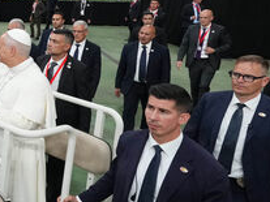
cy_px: 54
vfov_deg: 27.7
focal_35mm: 52
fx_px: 405
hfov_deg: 26.2
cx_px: -141
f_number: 5.6
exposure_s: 1/1000
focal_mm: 12
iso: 2500
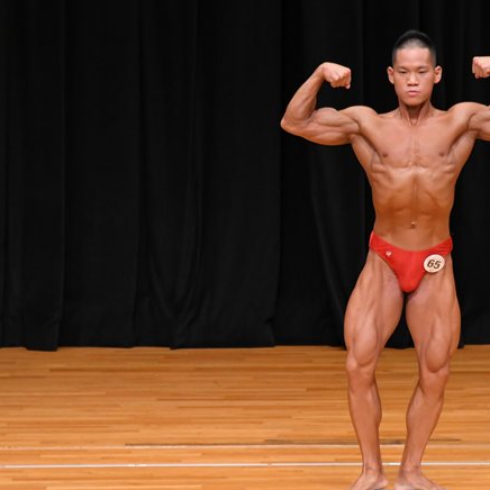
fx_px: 6166
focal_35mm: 385
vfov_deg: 4.6
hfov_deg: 4.6
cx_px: 325
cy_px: 264
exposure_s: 1/400
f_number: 5.6
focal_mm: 170
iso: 3200
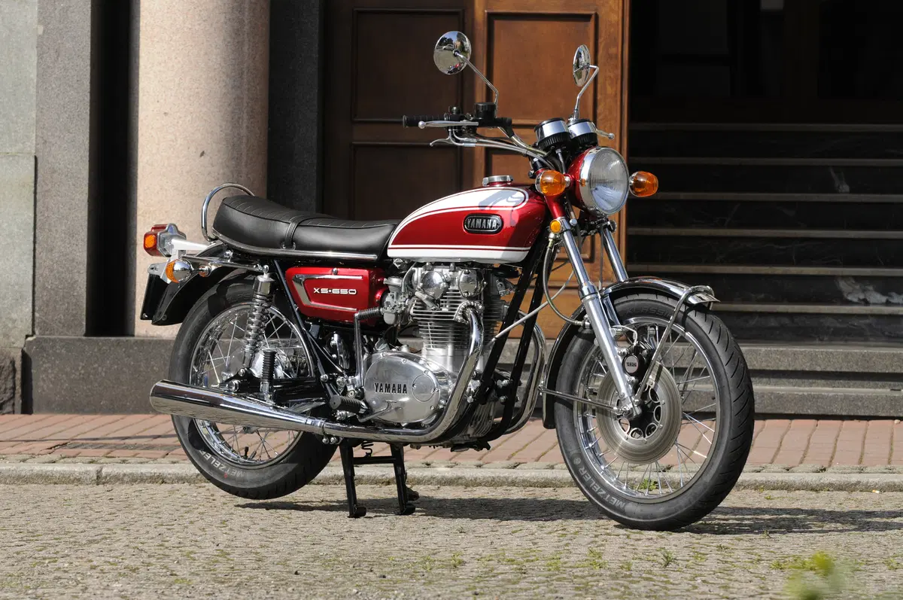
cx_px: 452
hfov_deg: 11.4
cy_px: 300
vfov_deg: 7.6
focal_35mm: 180
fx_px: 4509
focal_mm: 120
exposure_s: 1/1600
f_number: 5.6
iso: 500
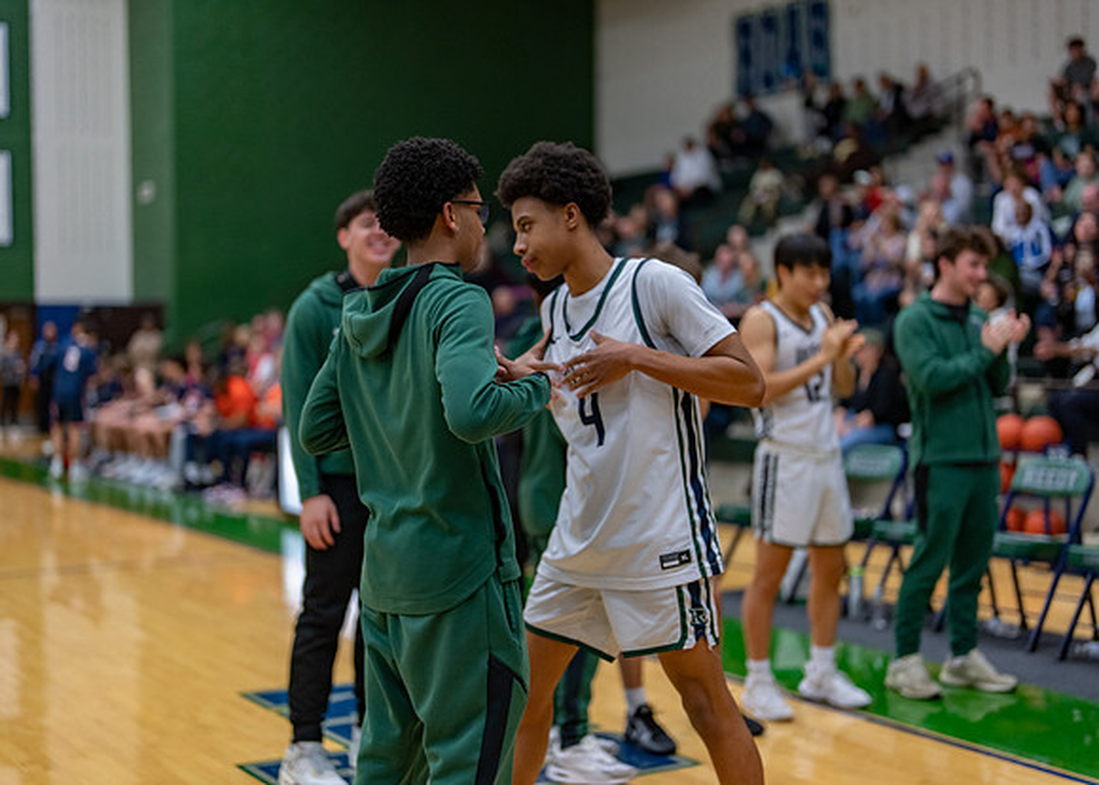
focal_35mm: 52
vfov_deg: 27.0
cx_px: 550
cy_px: 392
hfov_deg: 37.2
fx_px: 1635
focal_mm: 50
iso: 800
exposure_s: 1/1000
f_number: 1.2
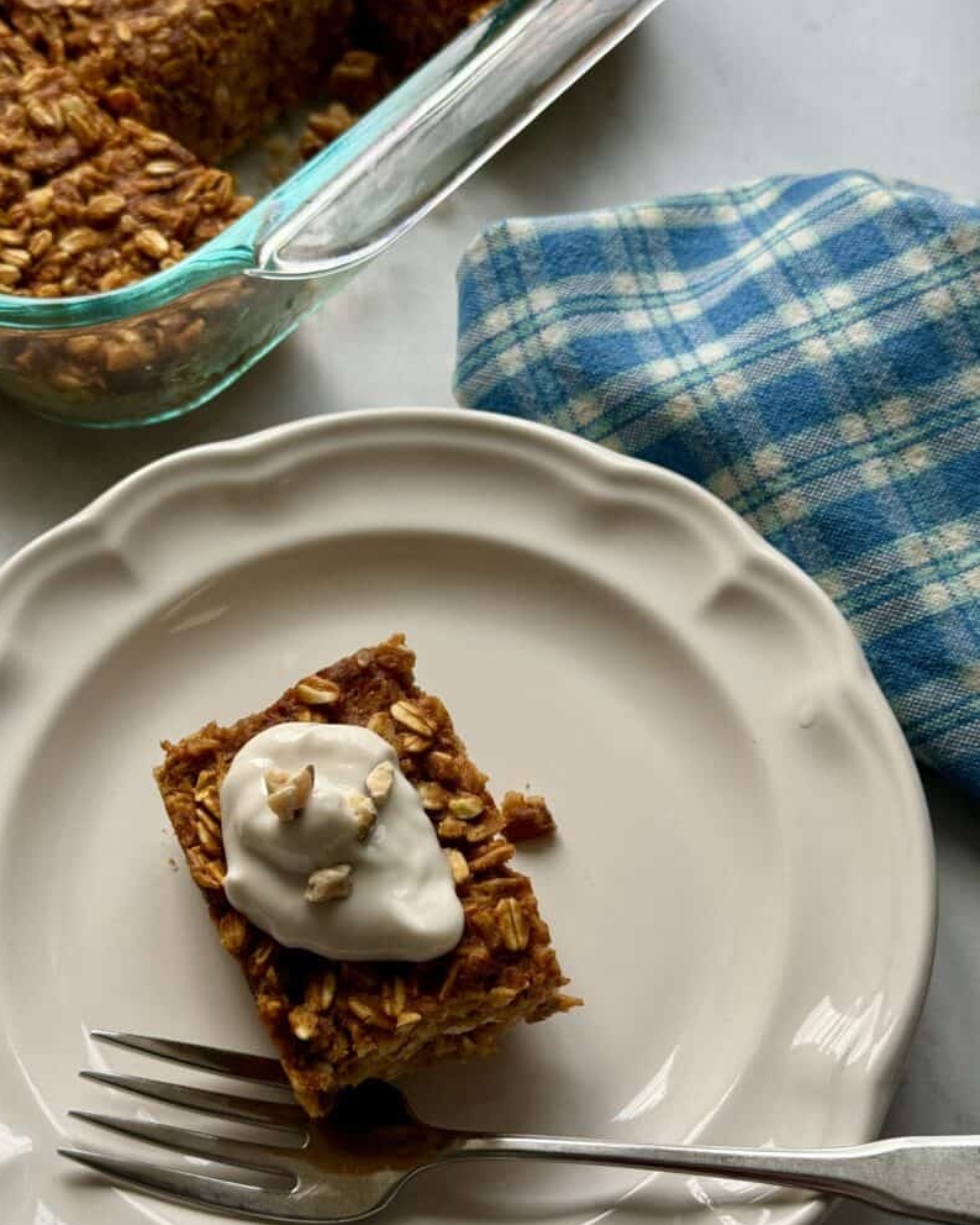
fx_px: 1848
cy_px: 605
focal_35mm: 51
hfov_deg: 29.7
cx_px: 483
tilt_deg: -59.2
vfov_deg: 36.6
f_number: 1.78
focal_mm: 6.76
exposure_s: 1/60
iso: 125
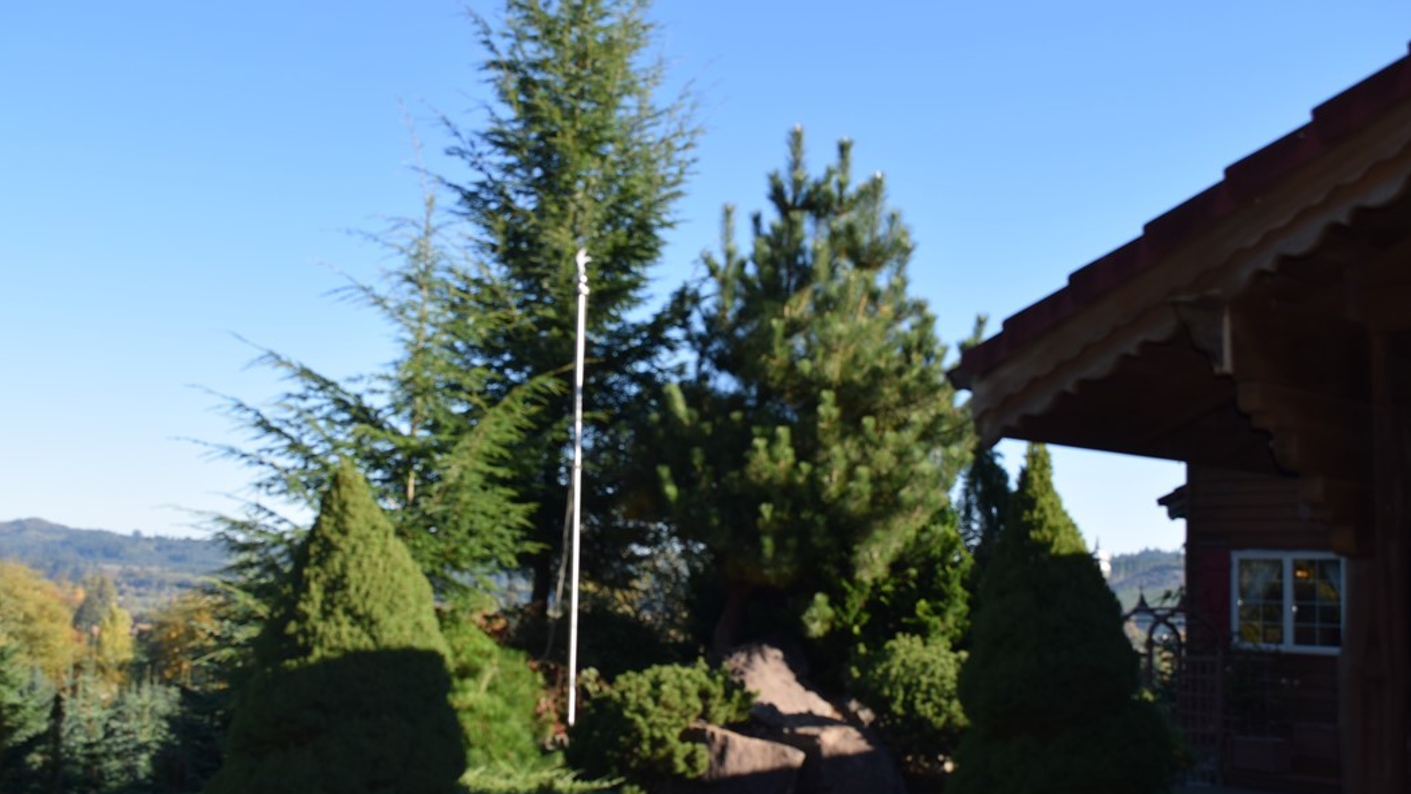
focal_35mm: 39
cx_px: 695
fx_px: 1459
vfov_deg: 30.4
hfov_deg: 51.6
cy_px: 450
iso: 100
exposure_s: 1/200
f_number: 7.1
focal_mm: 24
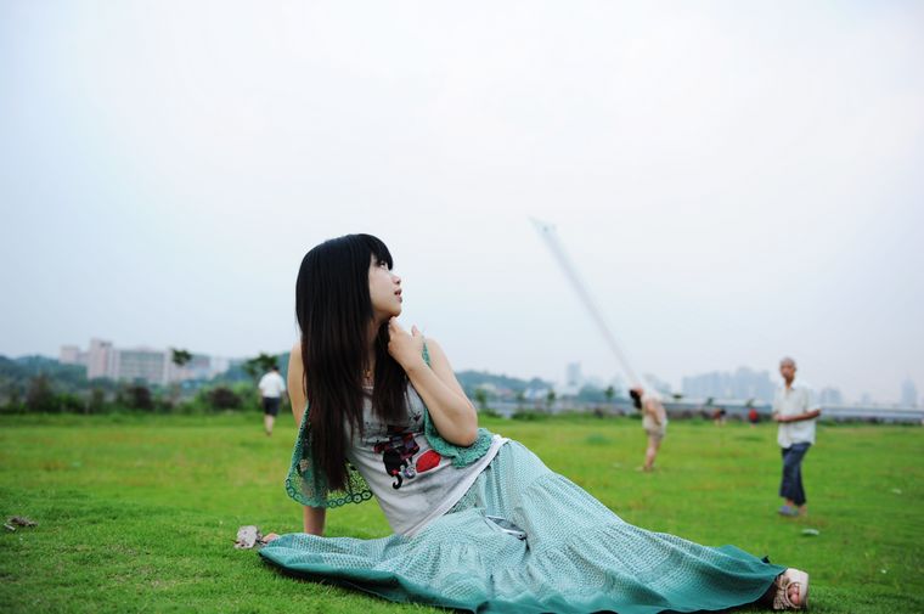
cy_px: 307
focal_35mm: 42
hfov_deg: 46.4
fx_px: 1077
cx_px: 462
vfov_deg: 31.8
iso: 200
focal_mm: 42
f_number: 3.2
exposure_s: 1/30
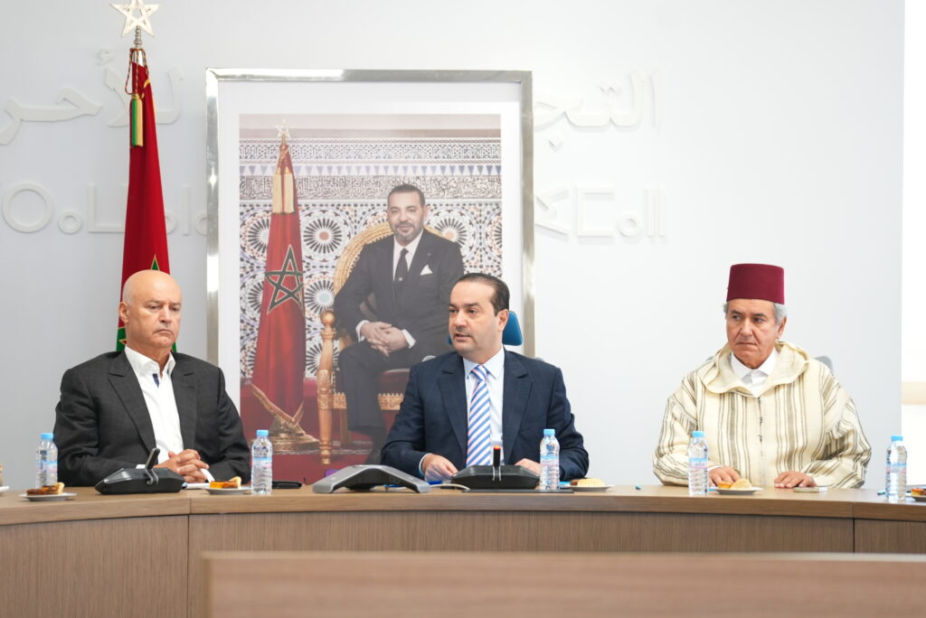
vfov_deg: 8.6
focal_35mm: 159
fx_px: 4092
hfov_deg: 12.9
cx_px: 463
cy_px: 309
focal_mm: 159
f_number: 2.8
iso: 800
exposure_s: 1/100
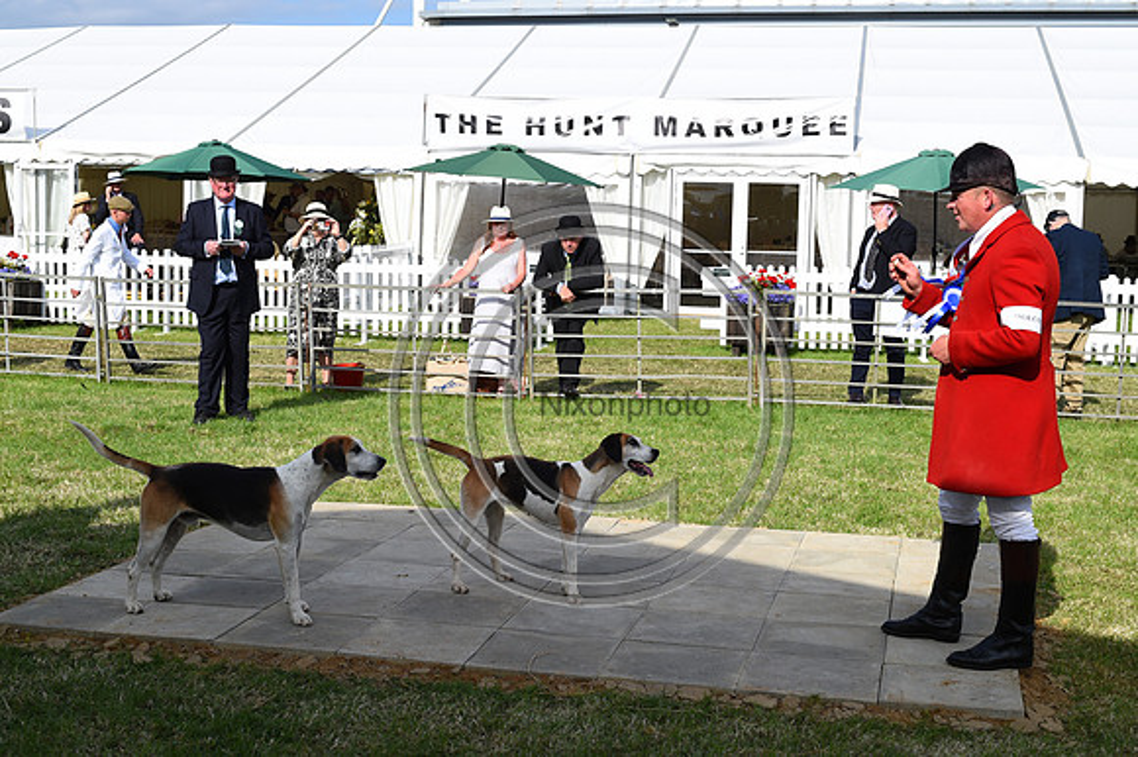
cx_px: 569
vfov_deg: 27.0
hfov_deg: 39.6
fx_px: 1580
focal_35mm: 50
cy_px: 378
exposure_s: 1/1250
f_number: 10
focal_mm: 50
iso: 560
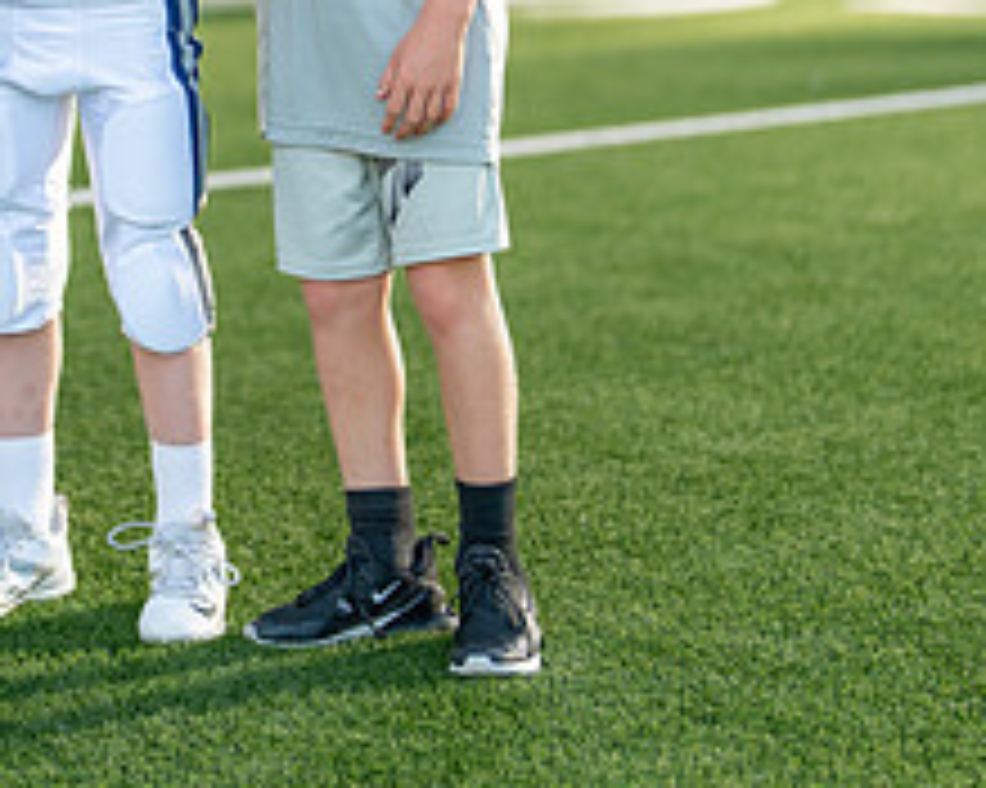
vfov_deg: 11.3
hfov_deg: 14.1
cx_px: 81
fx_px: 3938
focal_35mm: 135
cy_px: -81
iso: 100
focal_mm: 50
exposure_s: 1/2000
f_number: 1.2
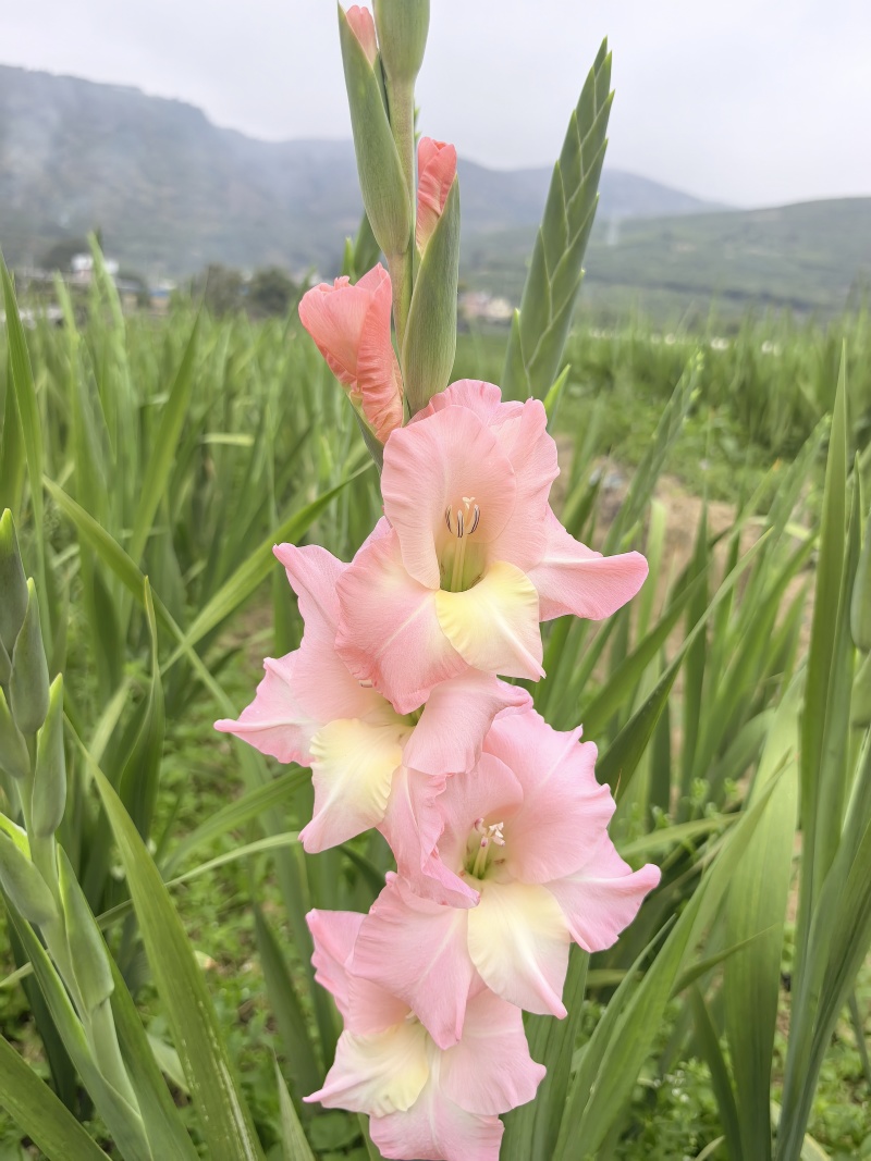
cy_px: 580
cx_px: 436
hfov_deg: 51.3
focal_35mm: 27
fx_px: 906
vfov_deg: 65.3
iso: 50
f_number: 2
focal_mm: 6.98
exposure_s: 1/305
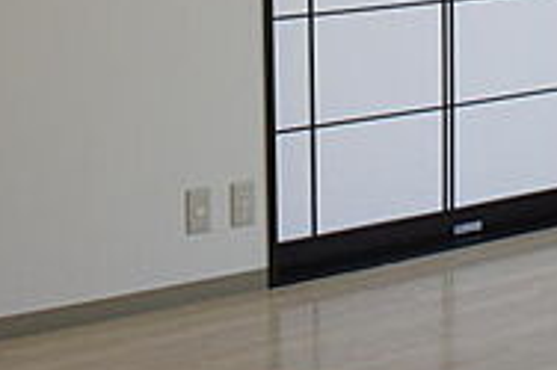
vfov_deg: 14.2
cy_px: -121
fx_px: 1422
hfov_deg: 22.1
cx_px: 201
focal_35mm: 92
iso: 200
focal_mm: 18
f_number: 5.6
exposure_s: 1/60
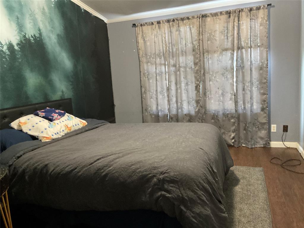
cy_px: 114
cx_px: 152
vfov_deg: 48.2
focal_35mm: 29
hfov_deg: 61.7
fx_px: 255
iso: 400
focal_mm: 3
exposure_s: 1/30
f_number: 1.8
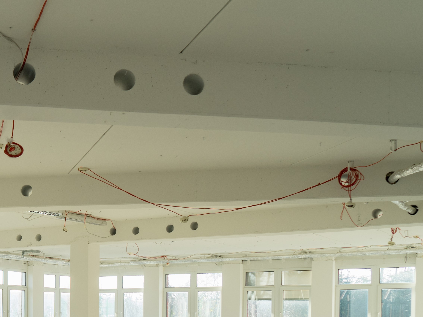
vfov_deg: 22.7
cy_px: 342
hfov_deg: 30.3
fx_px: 745
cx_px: 43
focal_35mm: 61
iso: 250
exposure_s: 1/200
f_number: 4
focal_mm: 24
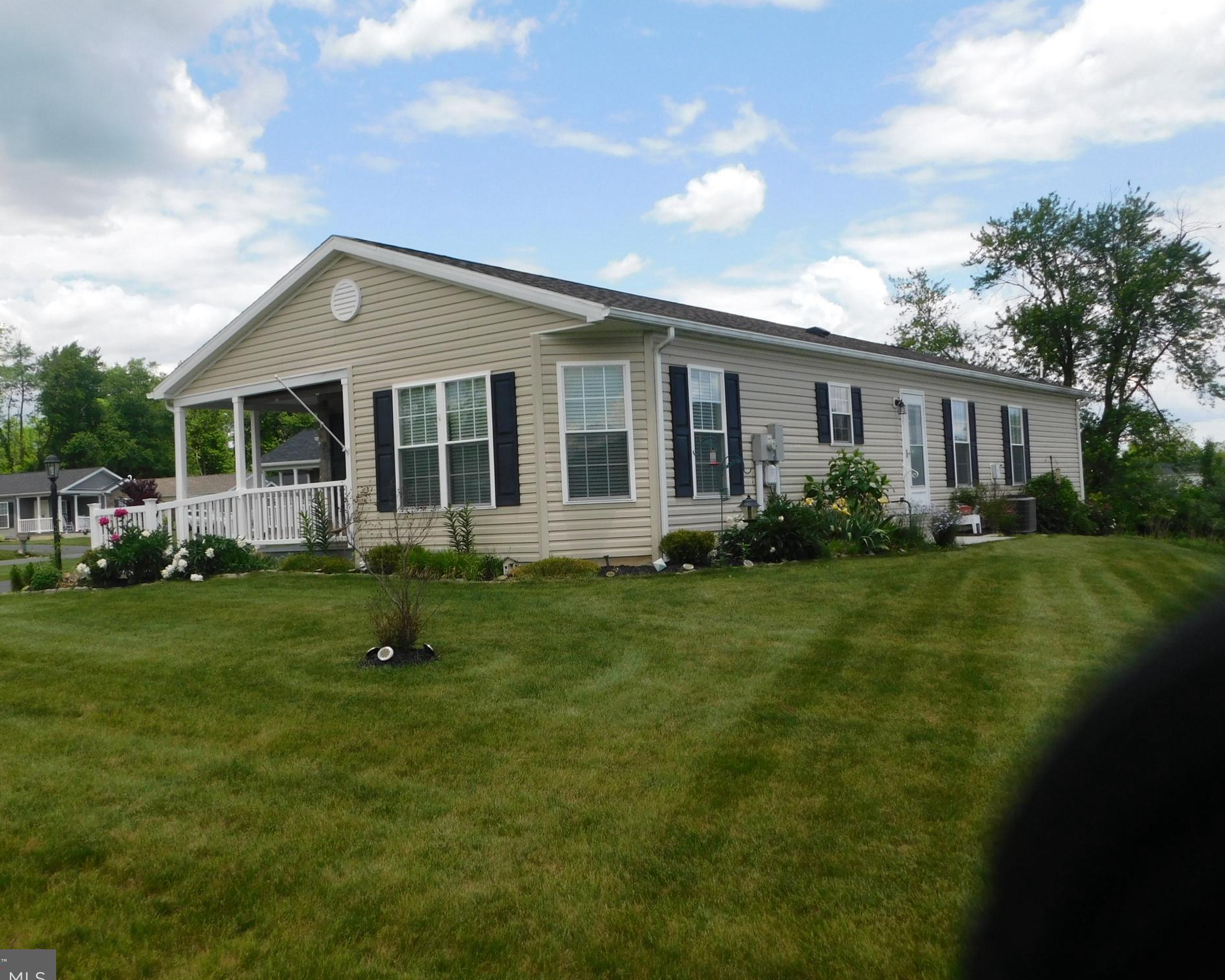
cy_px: 501
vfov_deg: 45.8
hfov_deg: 55.6
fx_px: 1160
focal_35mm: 32
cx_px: 562
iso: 125
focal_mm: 5.3
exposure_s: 1/1250
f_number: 3.2
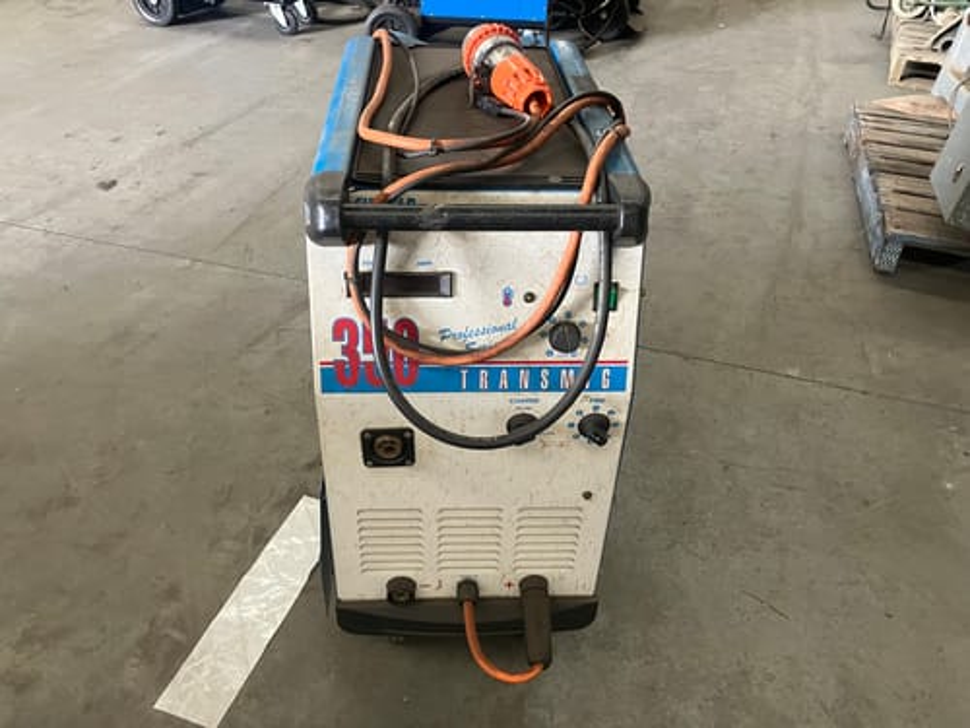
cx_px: 485
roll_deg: -1.9
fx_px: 785
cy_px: 364
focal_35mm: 28
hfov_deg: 63.4
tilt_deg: -36.8
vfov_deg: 49.7
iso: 320
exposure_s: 1/60
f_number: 1.8
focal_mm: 3.99
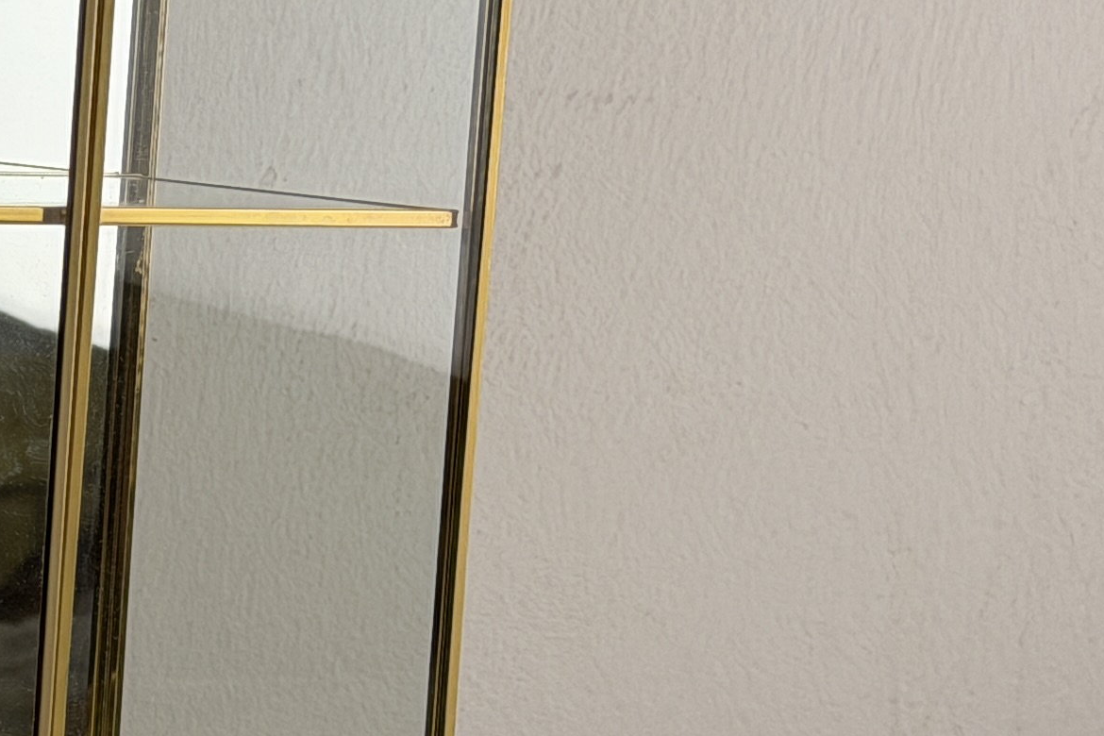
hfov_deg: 11.3
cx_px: -705
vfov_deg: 8.0
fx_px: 5274
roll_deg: -2.2
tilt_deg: -7.6
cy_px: 505
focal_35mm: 172
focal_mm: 6.76
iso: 64
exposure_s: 1/371
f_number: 1.78
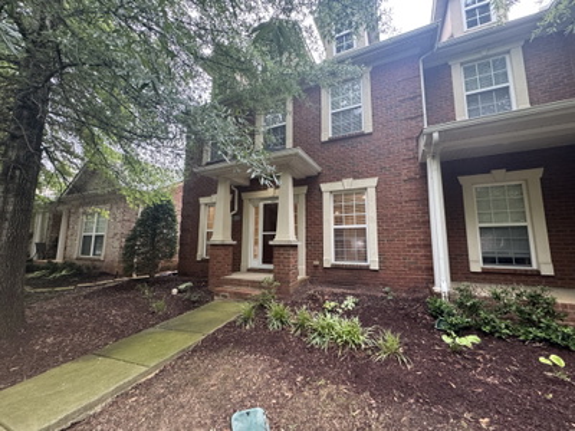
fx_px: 233
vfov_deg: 85.7
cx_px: 288
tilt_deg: +8.1
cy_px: 216
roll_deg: +0.3
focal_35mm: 14
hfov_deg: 102.1
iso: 250
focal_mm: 2.22
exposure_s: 1/99
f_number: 2.2
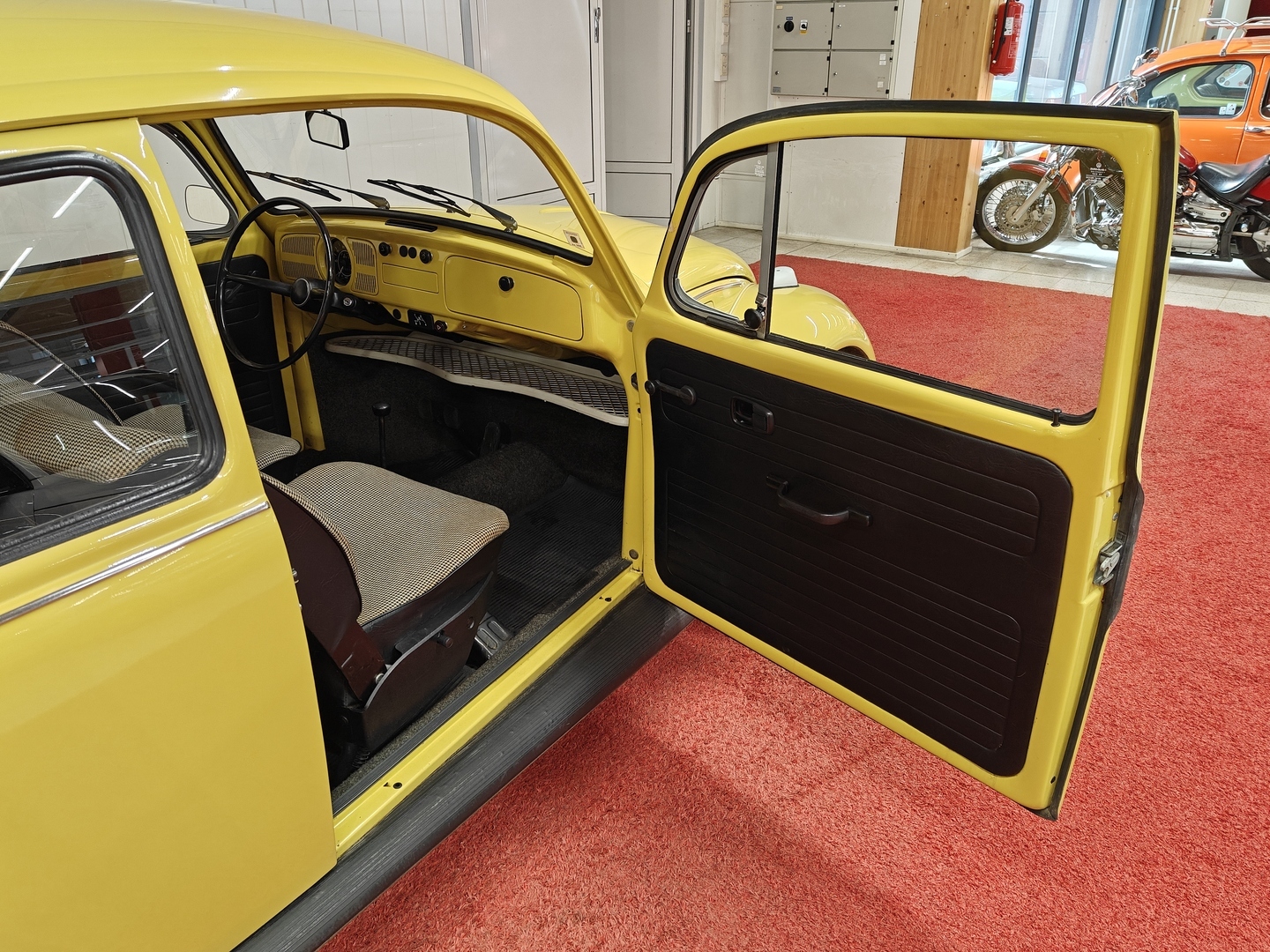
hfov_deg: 67.3
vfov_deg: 53.1
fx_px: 954
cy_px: 476
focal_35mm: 26
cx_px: 635
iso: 80
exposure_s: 1/57
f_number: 1.8
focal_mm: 5.59
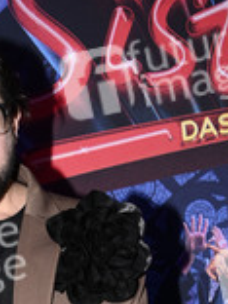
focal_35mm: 118
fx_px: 1036
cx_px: -18
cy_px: 366
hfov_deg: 12.4
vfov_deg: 16.0
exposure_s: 1/250
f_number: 5.6
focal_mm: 48
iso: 400
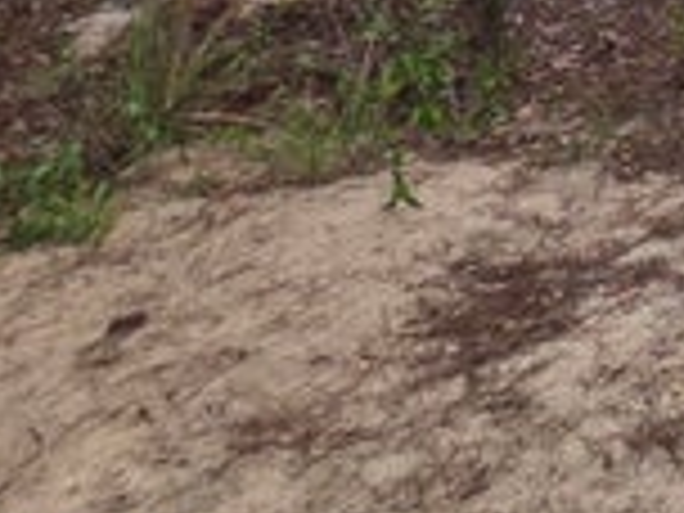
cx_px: 1474
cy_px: -724
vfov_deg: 14.0
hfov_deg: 16.9
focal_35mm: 73
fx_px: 1442
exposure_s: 1/692
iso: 40
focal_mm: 2.2
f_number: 1.9
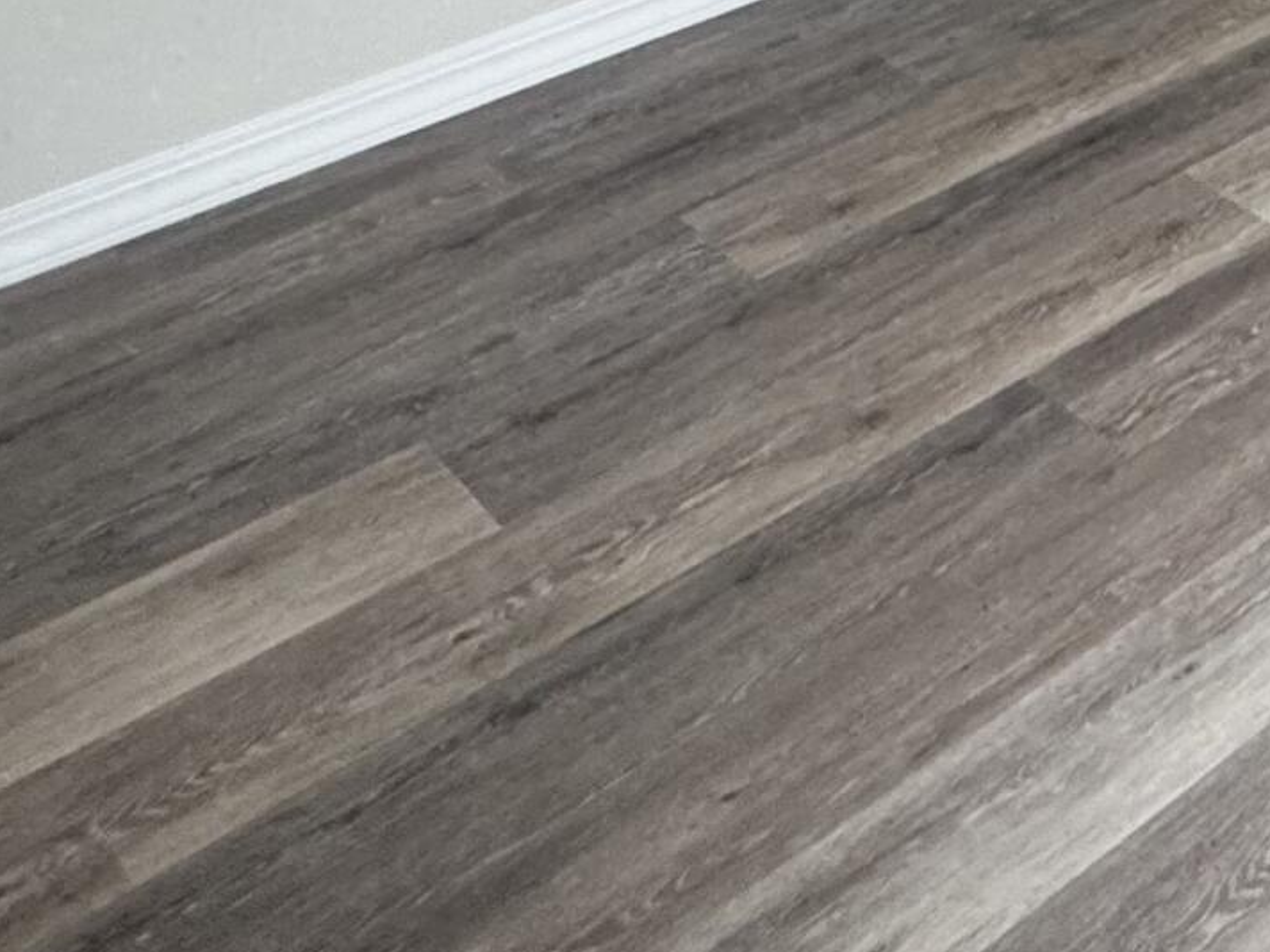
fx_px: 2165
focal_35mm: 59
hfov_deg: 28.4
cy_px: -424
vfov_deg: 21.4
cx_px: 1527
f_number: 2.2
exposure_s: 1/60
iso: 200
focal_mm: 2.22
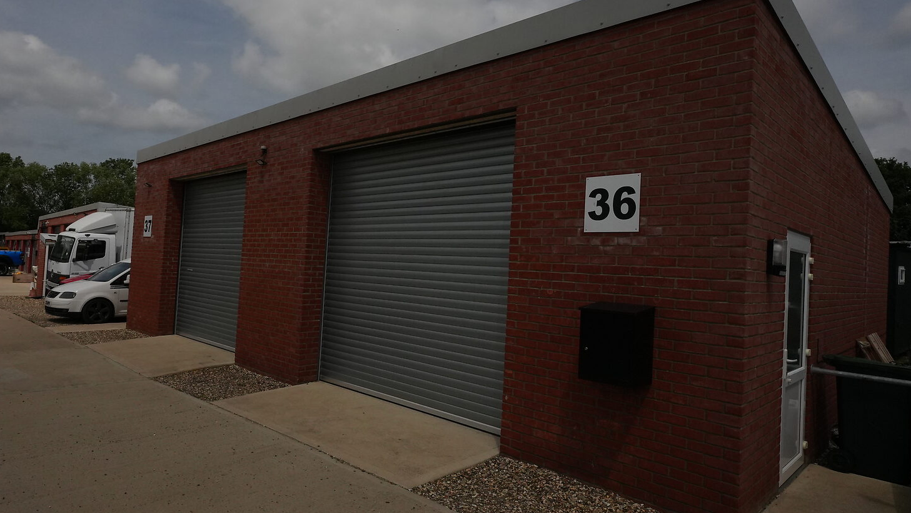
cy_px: 249
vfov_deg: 50.1
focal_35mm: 23
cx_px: 405
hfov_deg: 79.1
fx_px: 549
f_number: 9.5
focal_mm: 11.7
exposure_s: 1/8000
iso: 1000
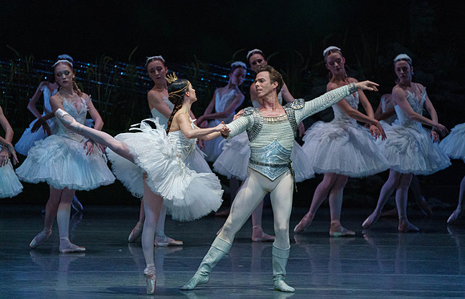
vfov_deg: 3.6
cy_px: 155
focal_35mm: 368
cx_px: 232
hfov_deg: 5.7
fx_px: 4701
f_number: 5.6
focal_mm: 364
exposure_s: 1/250
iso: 8000
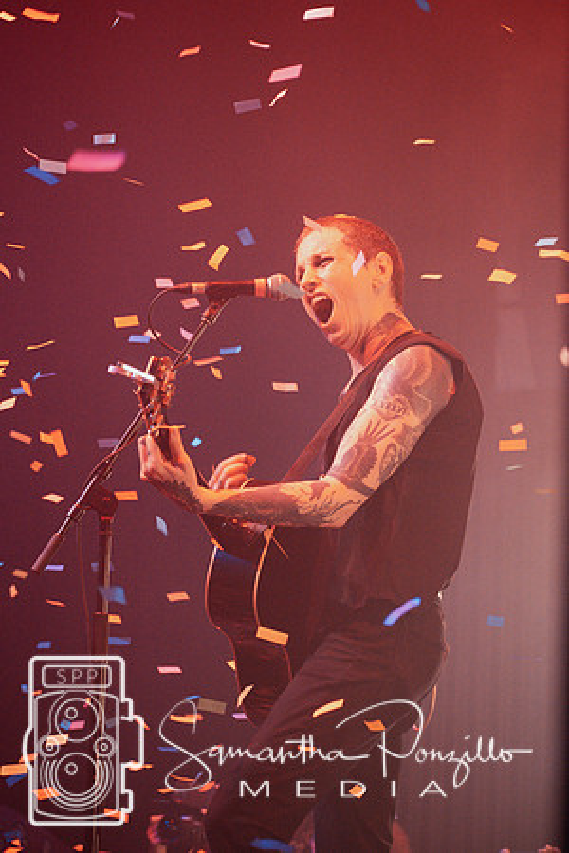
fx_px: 2489
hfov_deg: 13.0
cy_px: 426
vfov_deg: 19.5
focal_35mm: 105
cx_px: 284
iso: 4000
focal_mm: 70
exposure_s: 1/125
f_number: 4.5
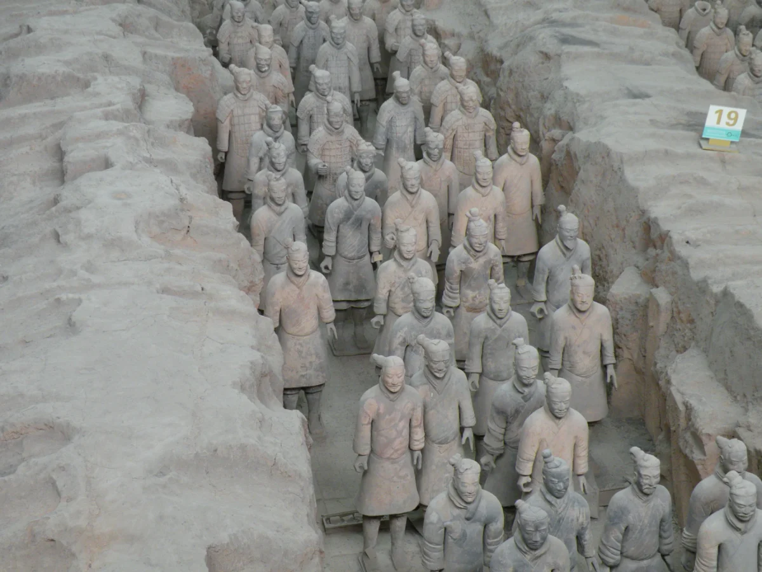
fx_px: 1673
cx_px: 381
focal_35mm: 76
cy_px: 286
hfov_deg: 25.7
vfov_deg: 19.4
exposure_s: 1/65.1
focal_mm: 13.4
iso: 208
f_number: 4
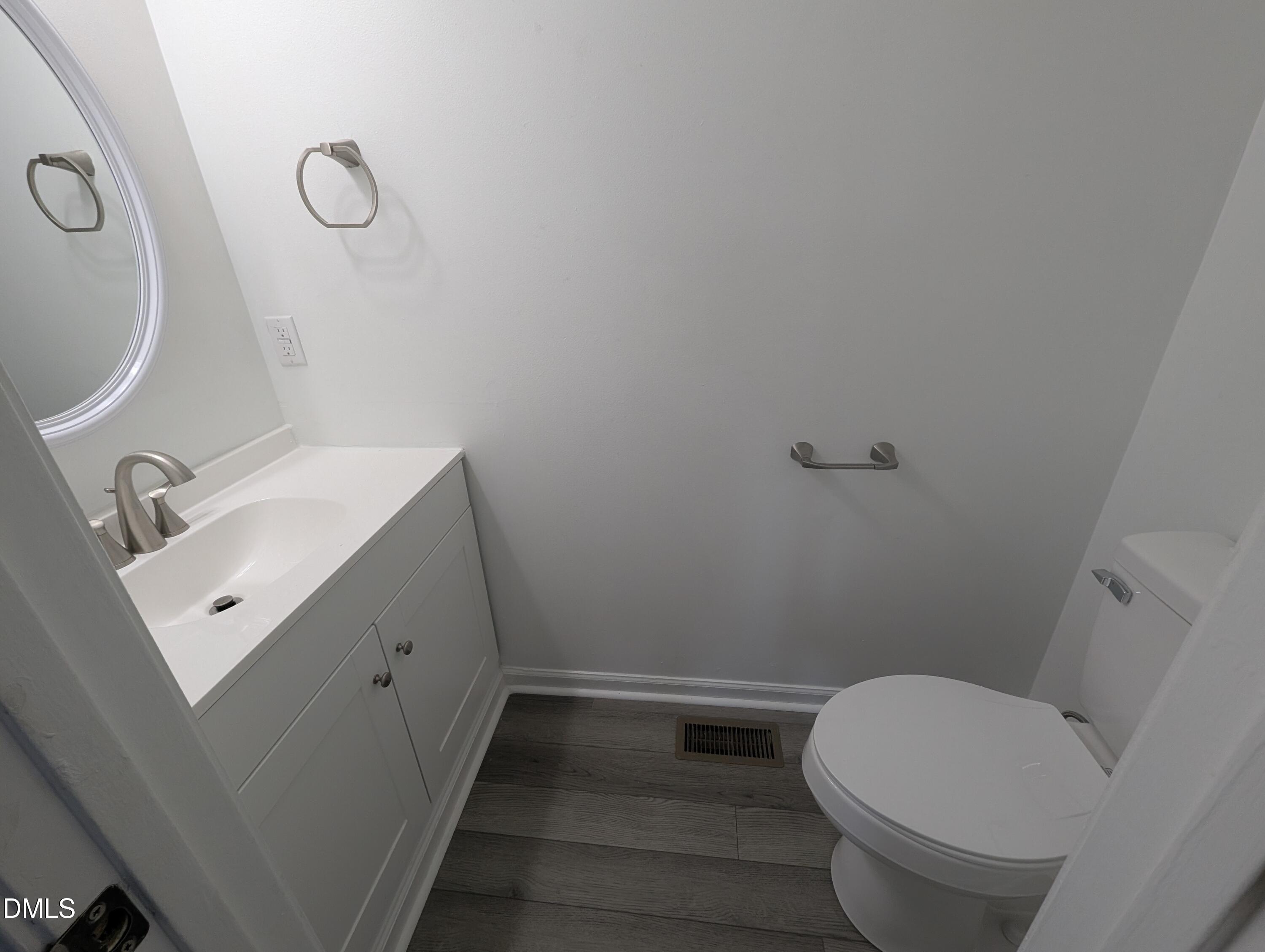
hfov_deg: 106.1
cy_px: 476
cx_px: 632
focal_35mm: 13
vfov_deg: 90.0
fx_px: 476
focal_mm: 1.95
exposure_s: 1/60
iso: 54
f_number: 2.2
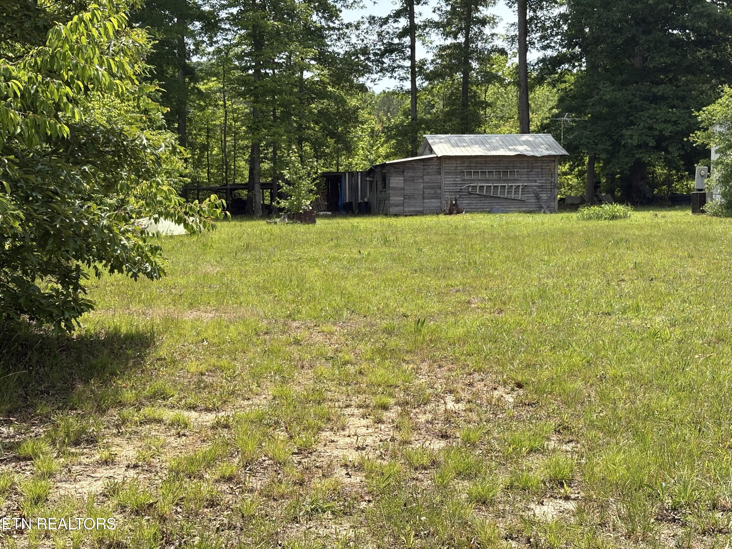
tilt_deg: -4.5
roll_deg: +0.7
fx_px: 1100
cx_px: 366
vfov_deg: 28.0
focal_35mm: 52
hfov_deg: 36.8
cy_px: 274
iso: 32
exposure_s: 1/1626
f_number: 1.6
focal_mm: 5.96
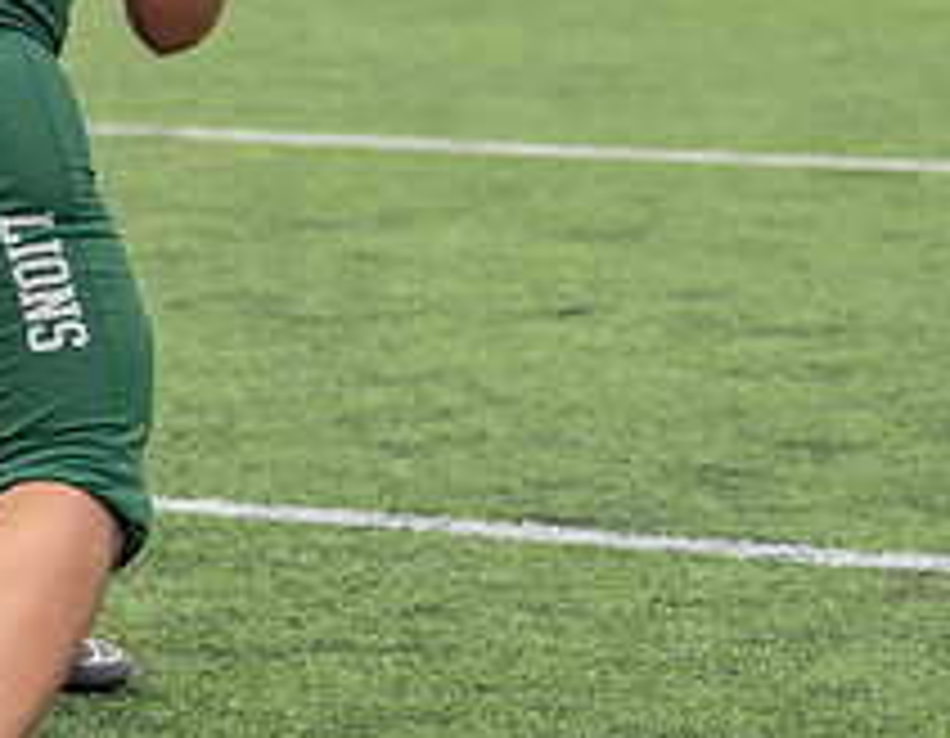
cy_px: -51
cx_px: -264
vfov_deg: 5.7
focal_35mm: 265
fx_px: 7369
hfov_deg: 7.3
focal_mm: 70
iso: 250
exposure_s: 1/1250
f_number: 2.8
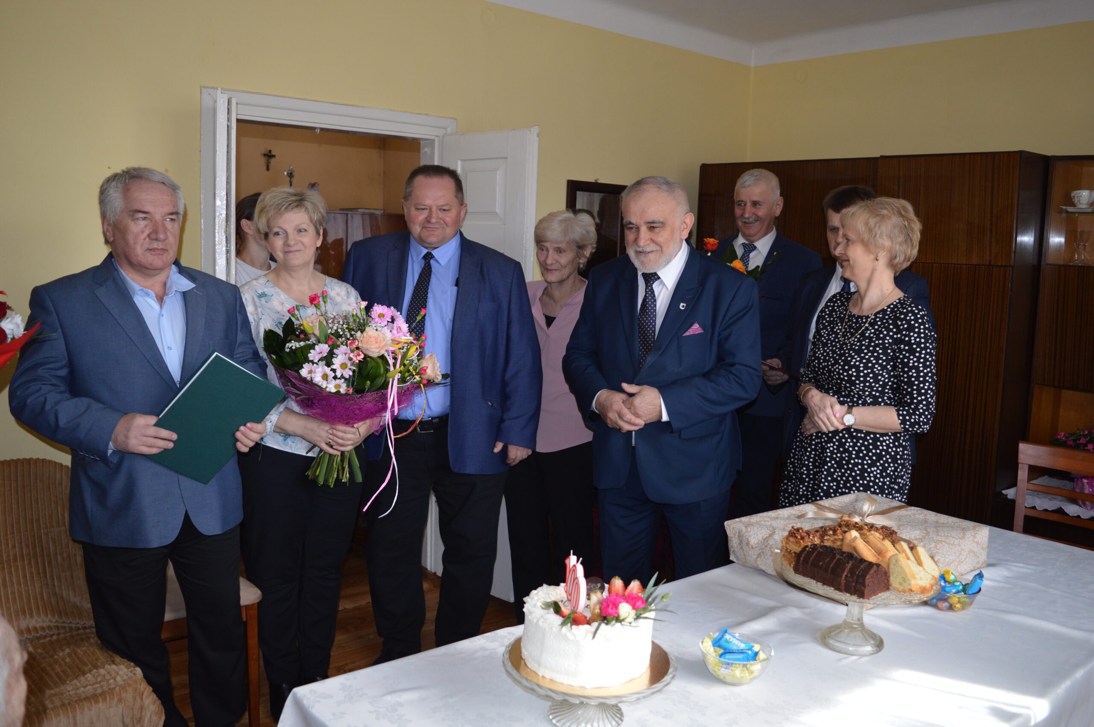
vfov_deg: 43.5
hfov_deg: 62.0
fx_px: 911
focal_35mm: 30
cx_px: 547
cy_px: 364
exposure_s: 1/80
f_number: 4
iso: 400
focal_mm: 20
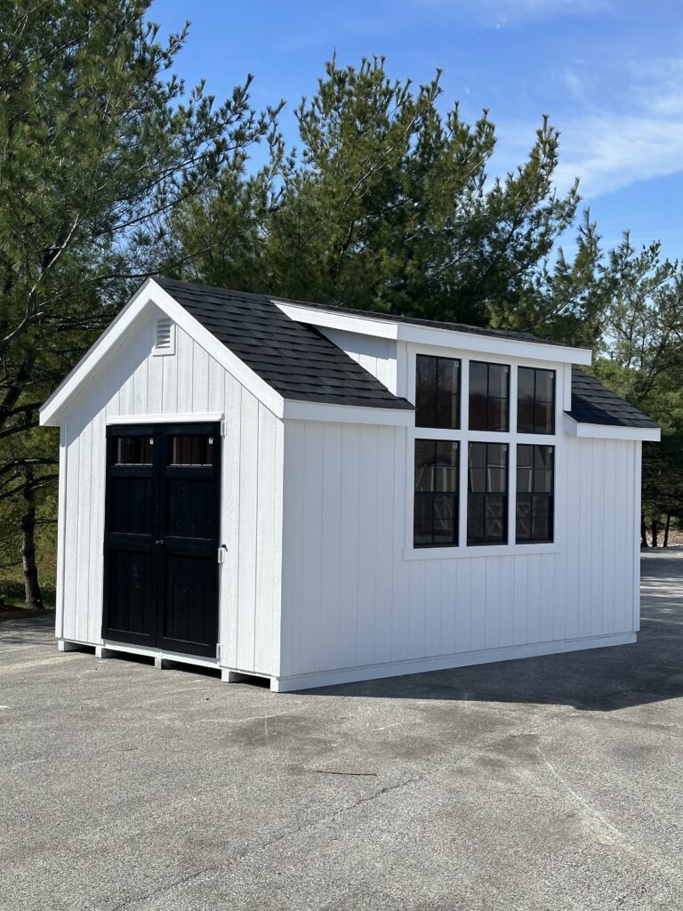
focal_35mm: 48
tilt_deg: -2.7
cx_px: 342
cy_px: 456
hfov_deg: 30.3
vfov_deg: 39.7
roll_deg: +0.0
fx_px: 1263
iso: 64
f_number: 1.78
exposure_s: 1/5000
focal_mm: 6.86
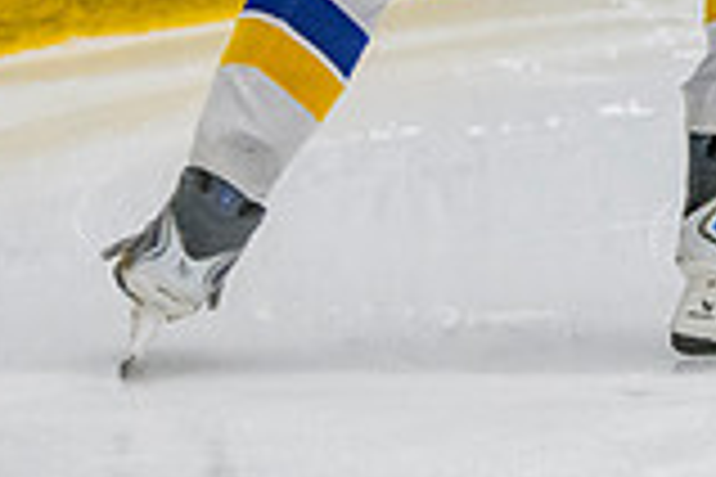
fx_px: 10461
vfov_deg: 2.6
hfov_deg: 3.9
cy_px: -600
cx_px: 1154
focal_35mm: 526
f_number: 3.2
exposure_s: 1/640
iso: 2000
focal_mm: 105
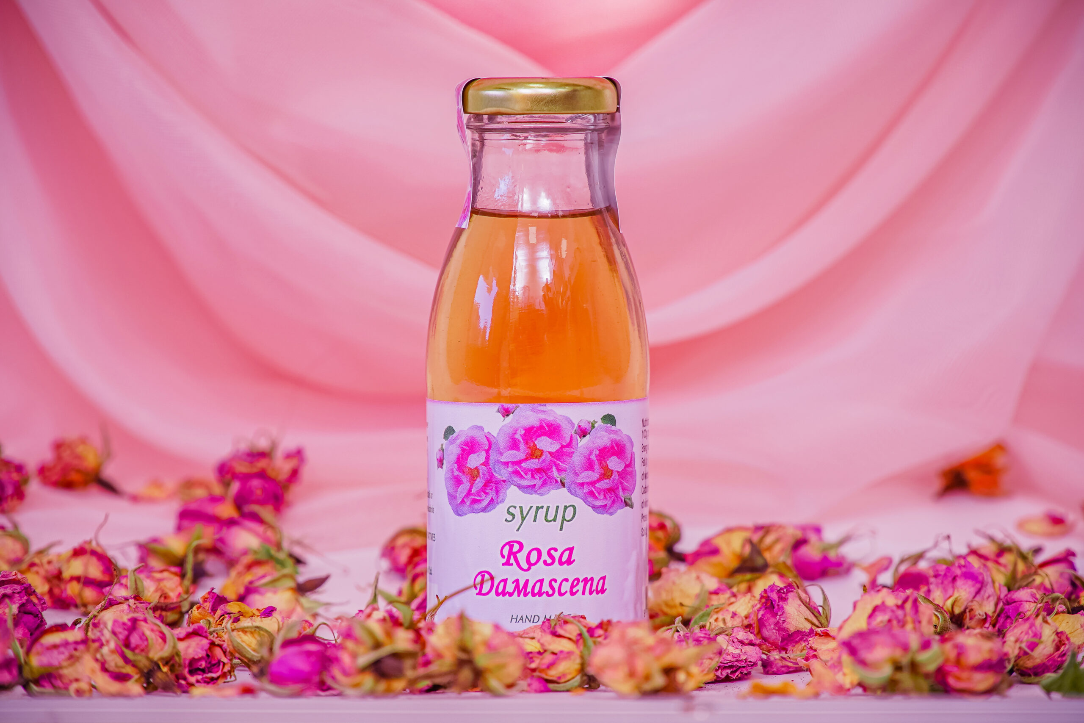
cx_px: 542
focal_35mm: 151
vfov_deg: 9.1
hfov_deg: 13.6
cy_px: 362
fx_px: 4547
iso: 200
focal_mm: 101
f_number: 4
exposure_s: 1/200
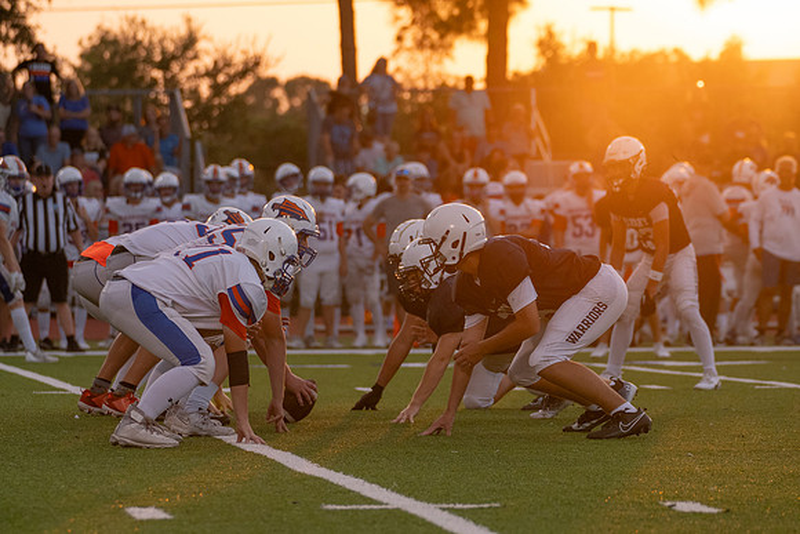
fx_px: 5614
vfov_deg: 5.4
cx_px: 400
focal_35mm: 253
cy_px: 267
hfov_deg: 8.2
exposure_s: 1/1250
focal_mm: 230
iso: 1250
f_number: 5.6
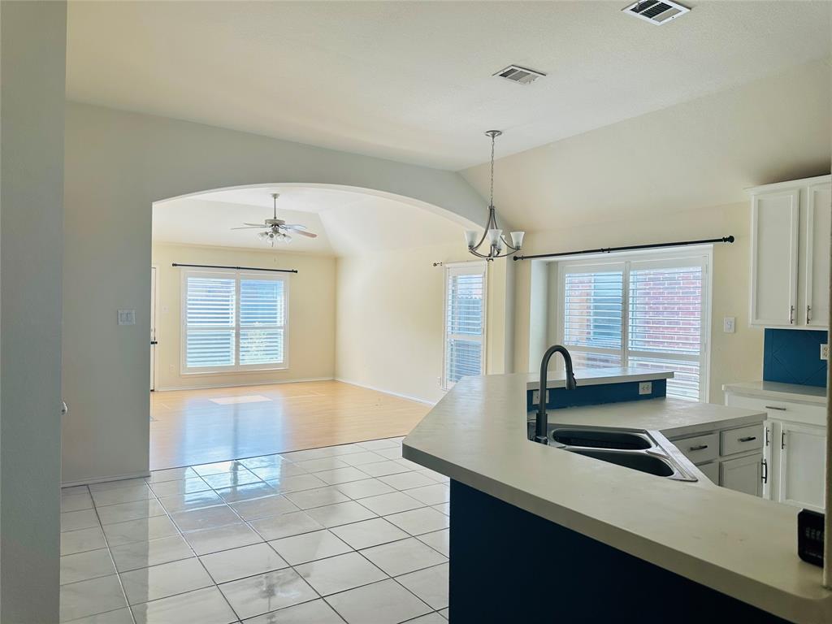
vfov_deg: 56.8
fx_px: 577
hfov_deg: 71.6
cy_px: 312
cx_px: 416
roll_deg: -1.4
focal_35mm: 24
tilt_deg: -0.9
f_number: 1.78
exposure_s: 1/201
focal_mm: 6.86
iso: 80
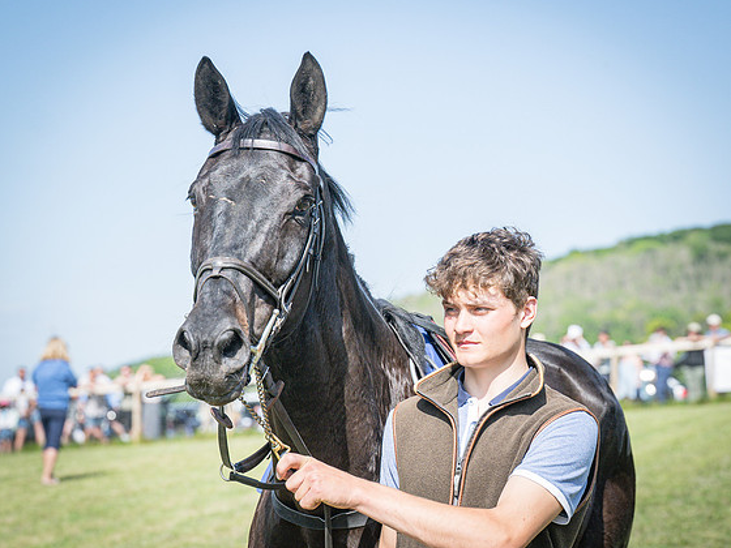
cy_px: 273
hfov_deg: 16.0
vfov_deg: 12.0
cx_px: 444
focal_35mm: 123
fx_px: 2597
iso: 400
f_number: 4
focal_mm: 70
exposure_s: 1/3200
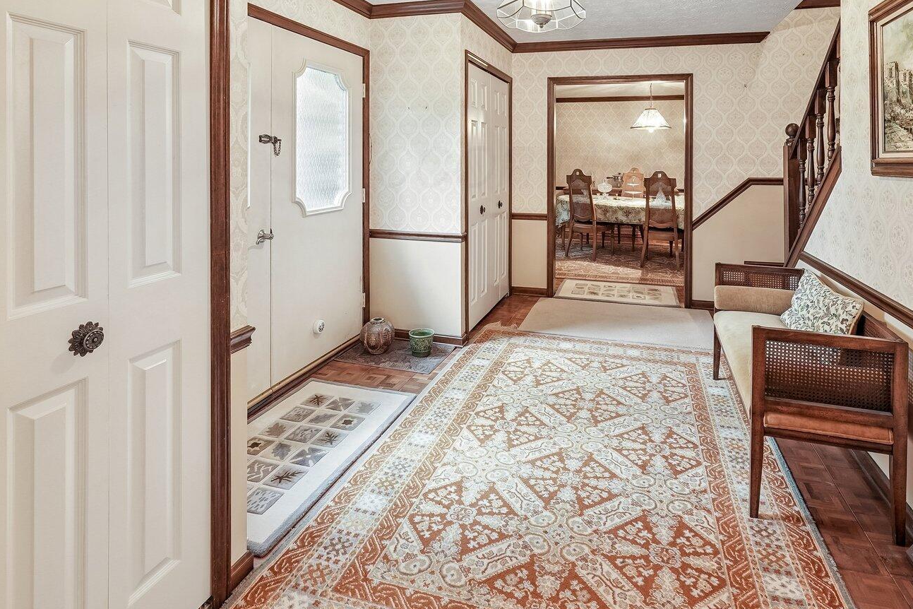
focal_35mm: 19
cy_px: 165
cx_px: 518
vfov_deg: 61.5
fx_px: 482
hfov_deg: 86.4
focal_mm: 12
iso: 400
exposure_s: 1
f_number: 8
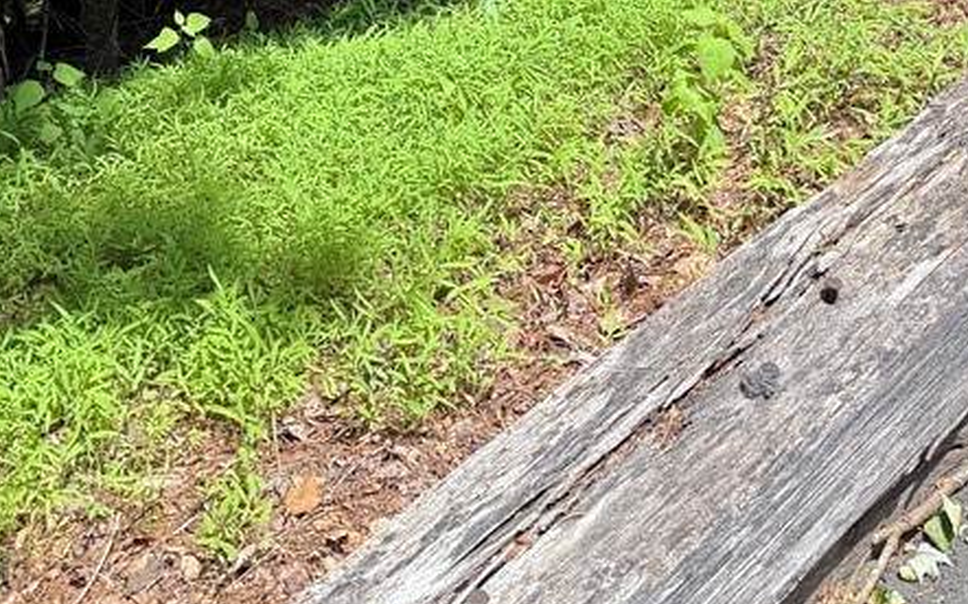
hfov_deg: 34.6
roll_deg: -0.5
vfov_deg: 18.8
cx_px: 471
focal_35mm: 59
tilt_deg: -11.9
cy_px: -352
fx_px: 1556
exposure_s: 1/1314
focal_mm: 6.76
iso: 80
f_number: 1.78
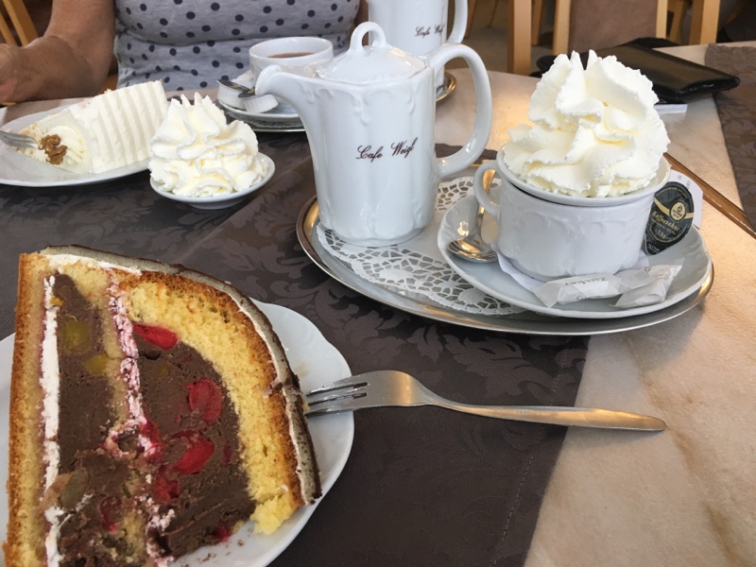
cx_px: 378
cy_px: 284
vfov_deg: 48.2
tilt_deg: -33.2
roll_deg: +2.5
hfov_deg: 61.7
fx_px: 633
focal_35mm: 29
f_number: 2.2
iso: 64
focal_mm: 4.15
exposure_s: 1/33
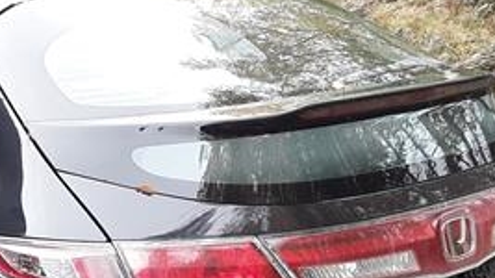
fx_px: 958
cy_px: 310
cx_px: 59
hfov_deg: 28.0
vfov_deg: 16.0
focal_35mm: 73
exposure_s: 1/100
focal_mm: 2.91
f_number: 1.9
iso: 50
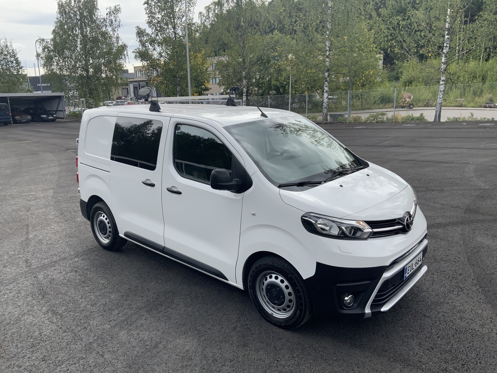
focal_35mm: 29
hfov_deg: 61.7
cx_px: 248
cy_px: 186
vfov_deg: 48.2
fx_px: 416
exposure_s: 1/657
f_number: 1.8
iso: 16
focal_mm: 3
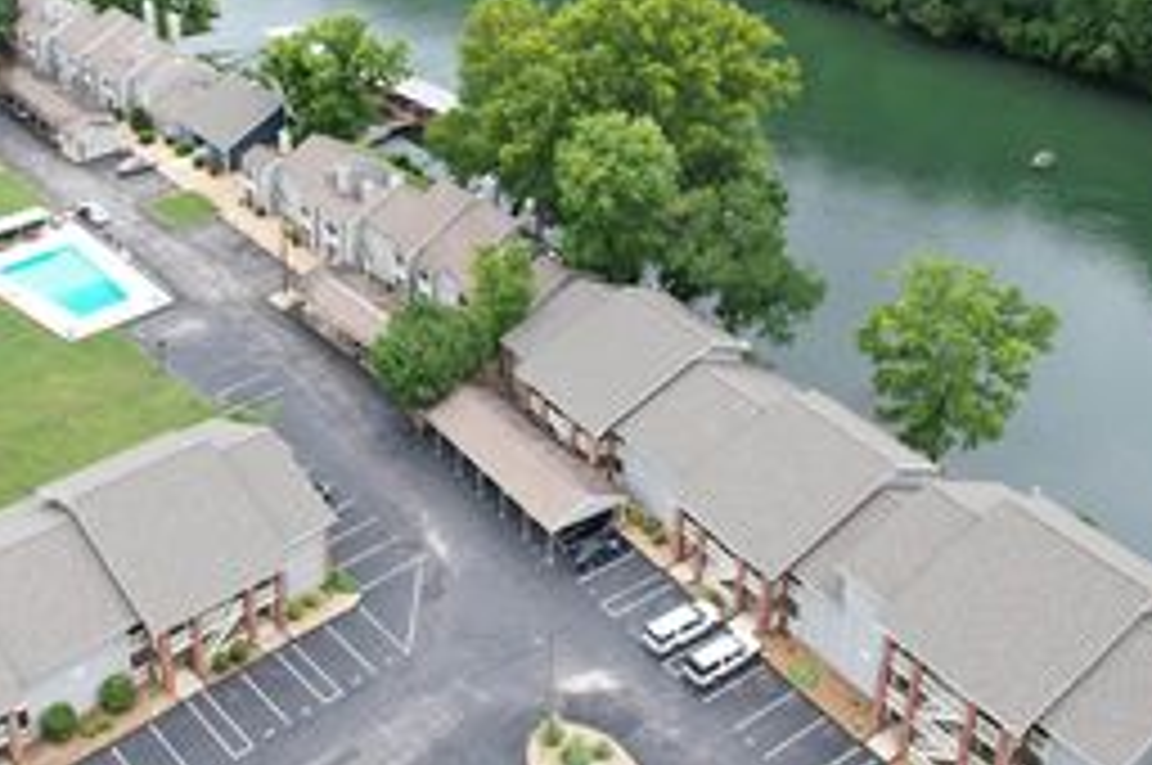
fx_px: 1374
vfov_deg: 30.4
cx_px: 472
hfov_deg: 45.3
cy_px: 155
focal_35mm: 43
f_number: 2.8
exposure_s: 1/500
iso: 100
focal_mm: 8.38
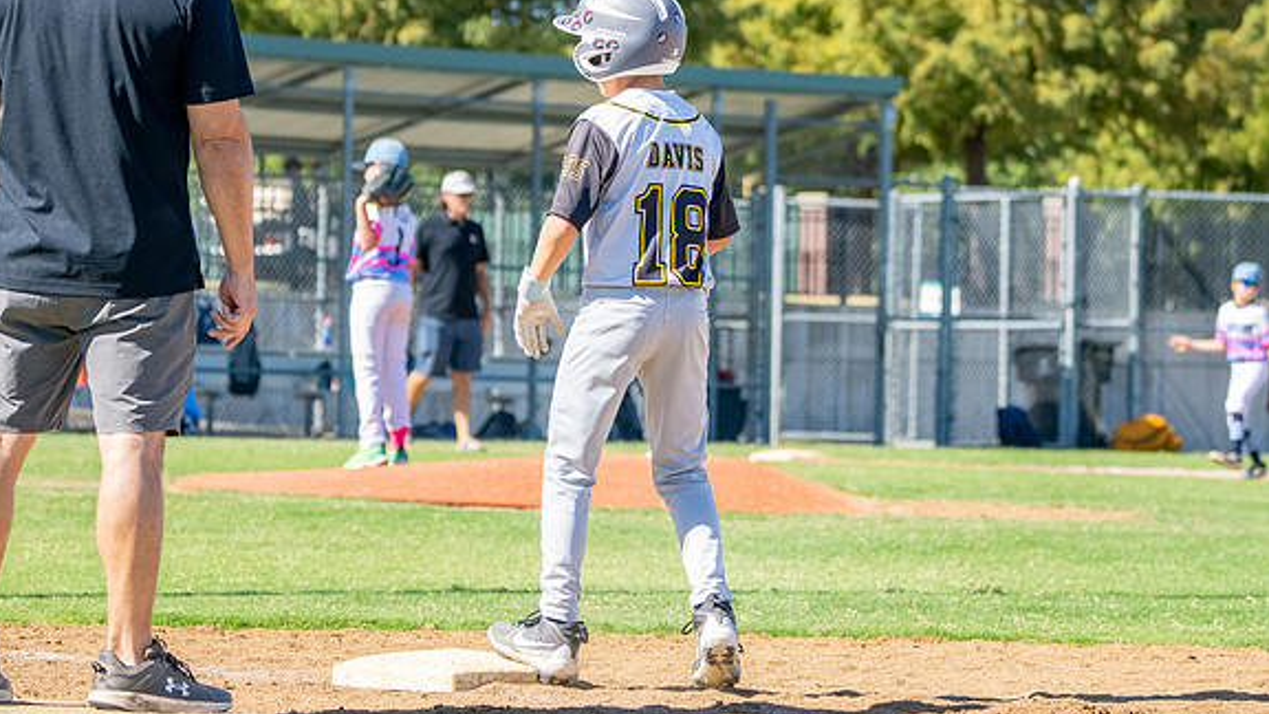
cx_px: 644
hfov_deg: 11.8
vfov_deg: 6.7
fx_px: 6124
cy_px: 284
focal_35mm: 182
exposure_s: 1/3200
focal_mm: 123
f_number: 5
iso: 800
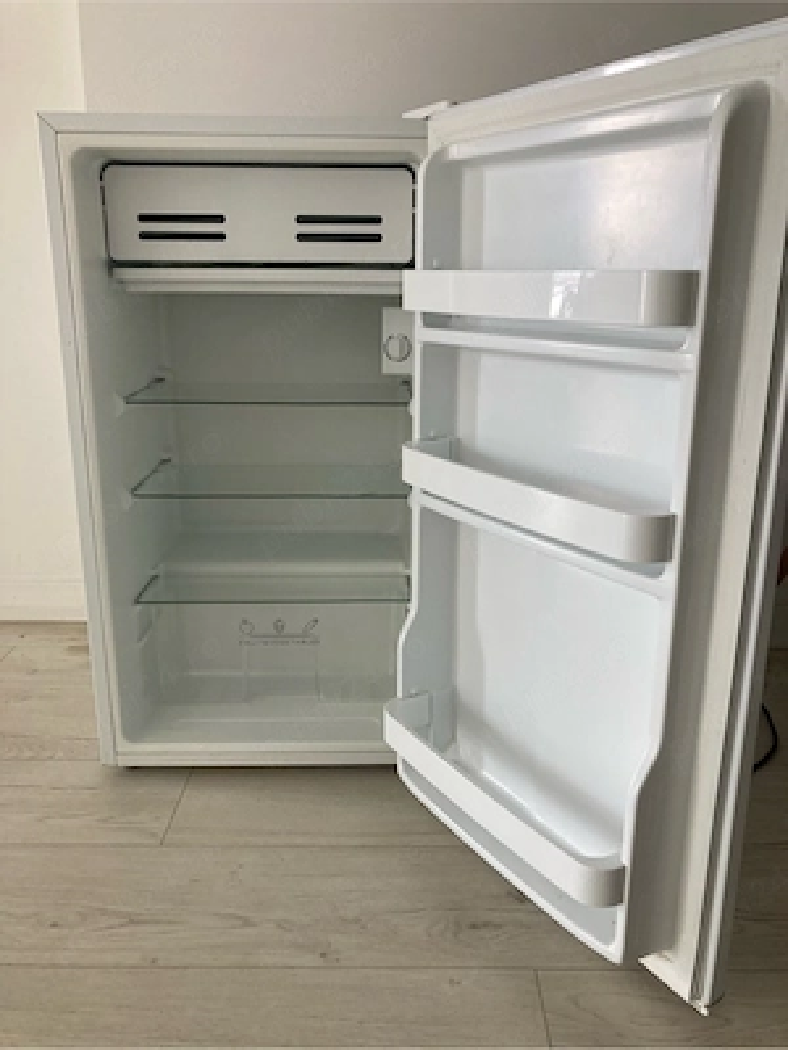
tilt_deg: -15.5
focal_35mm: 28
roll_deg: -1.5
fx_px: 850
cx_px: 394
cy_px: 525
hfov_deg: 49.7
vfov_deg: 63.4
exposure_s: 1/91
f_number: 1.8
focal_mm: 3.99
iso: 80
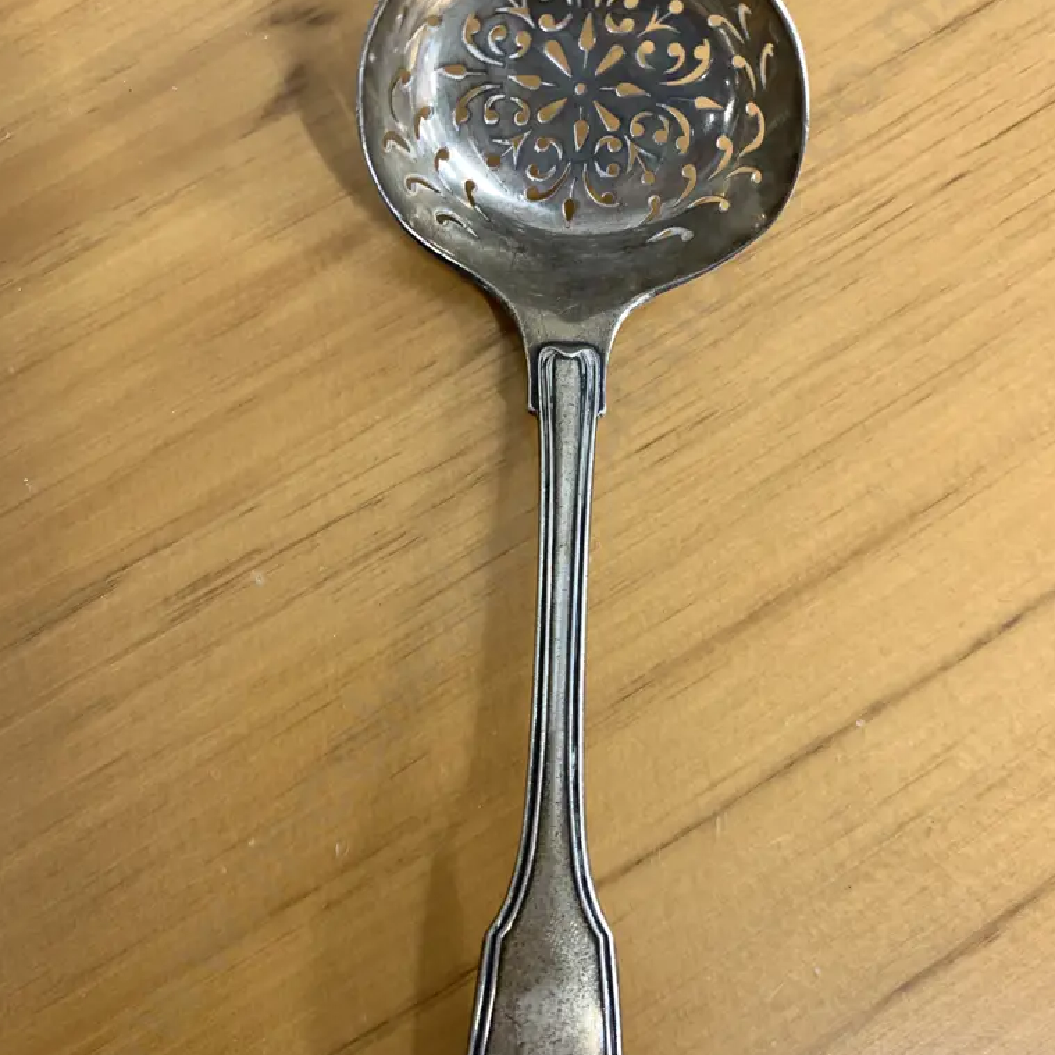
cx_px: 523
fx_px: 1069
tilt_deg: -81.8
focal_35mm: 31
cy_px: 531
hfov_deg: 52.5
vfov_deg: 52.5
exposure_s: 1/50
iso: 125
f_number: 1.8
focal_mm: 4.25
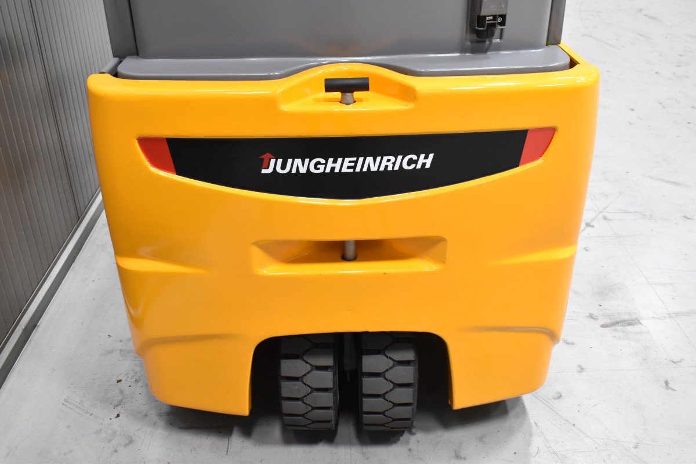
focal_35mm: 36
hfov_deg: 53.1
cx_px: 348
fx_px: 696
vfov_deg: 36.9
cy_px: 232
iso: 1600
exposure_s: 1/30
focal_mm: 24
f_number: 5
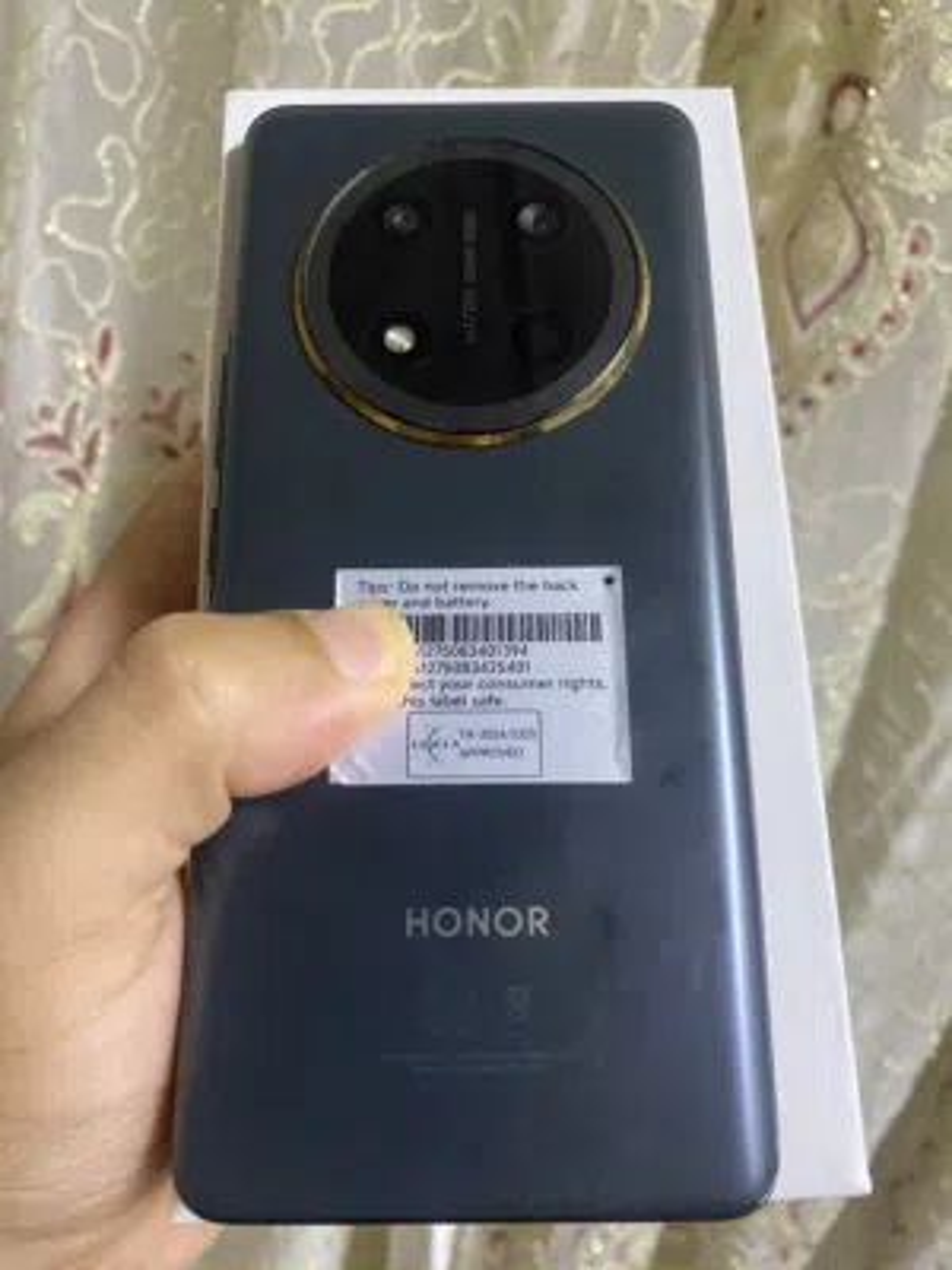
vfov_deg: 69.4
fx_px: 917
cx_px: 476
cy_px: 635
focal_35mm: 25
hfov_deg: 54.9
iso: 400
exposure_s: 1/51
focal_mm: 4.25
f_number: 1.8
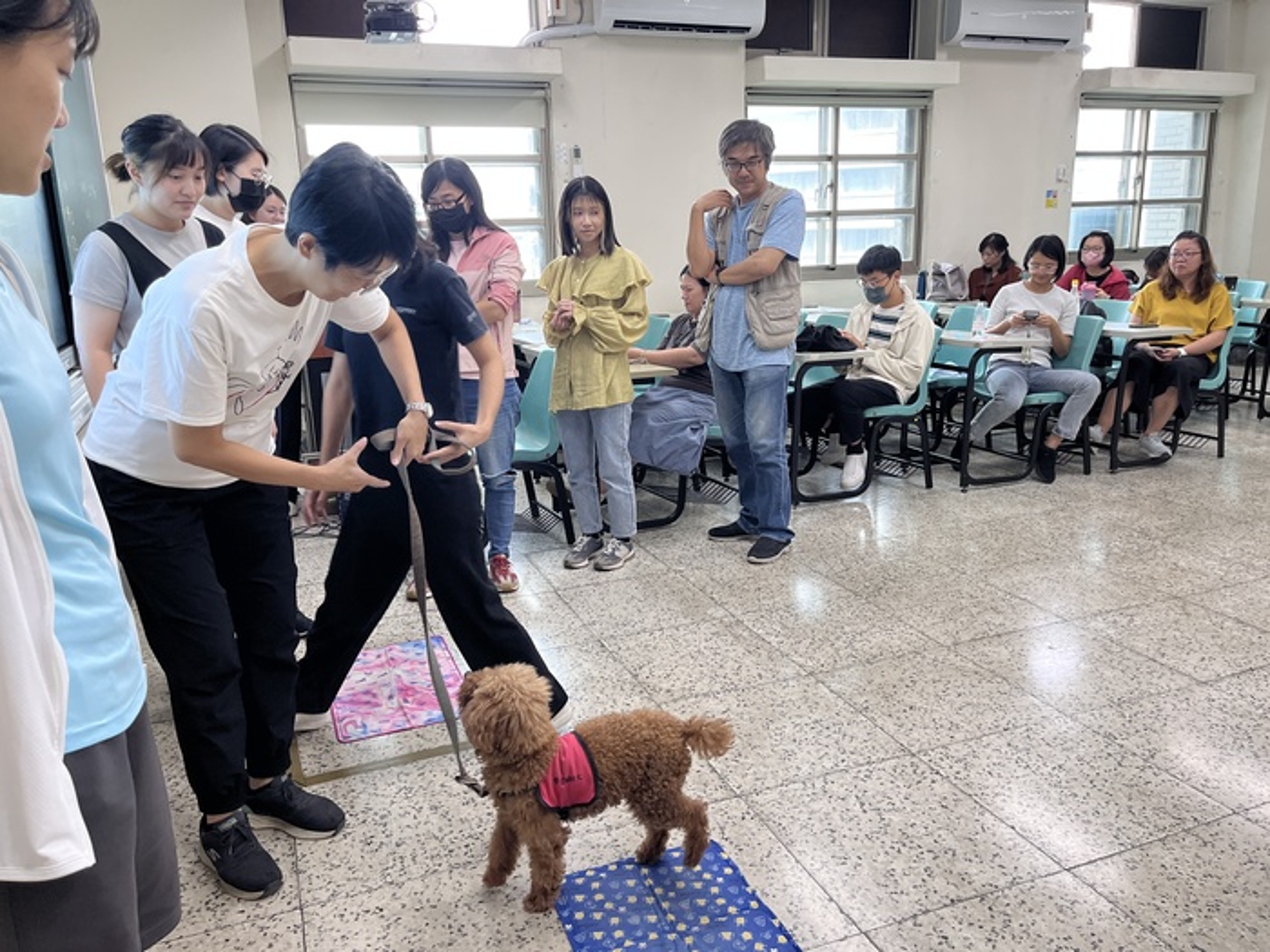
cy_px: 476
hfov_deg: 67.3
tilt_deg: -14.3
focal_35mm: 26
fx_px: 954
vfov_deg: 53.1
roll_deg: +3.0
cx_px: 635
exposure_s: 1/120
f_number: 1.6
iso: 125
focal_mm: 5.1
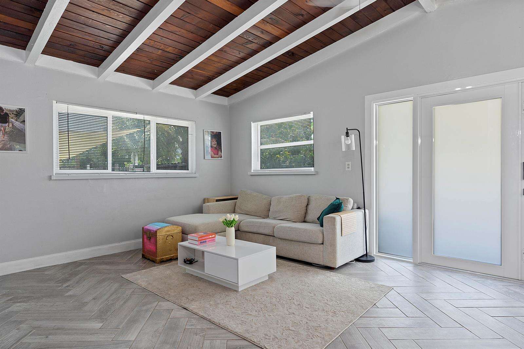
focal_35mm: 20
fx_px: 291
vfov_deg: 61.9
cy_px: 174
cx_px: 262
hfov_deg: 84.0
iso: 320
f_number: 7.1
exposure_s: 1/13
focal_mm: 20
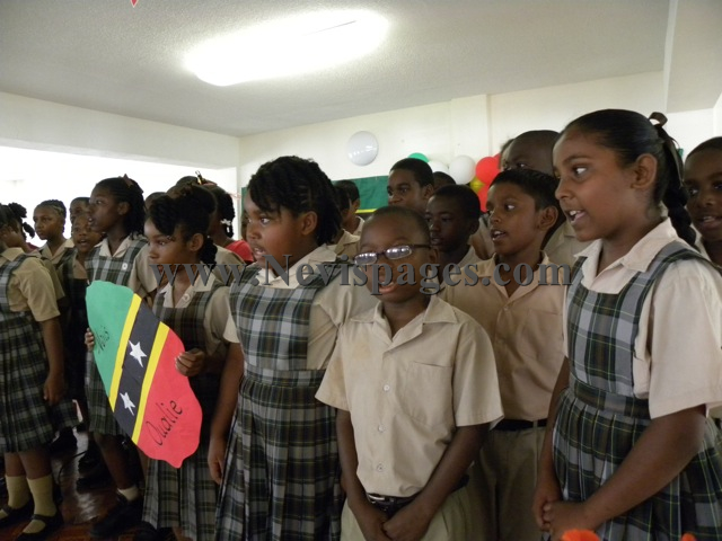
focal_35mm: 26
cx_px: 361
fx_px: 542
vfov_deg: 53.1
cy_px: 270
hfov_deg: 67.3
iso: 400
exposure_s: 1/42.1
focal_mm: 4.6
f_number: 2.8
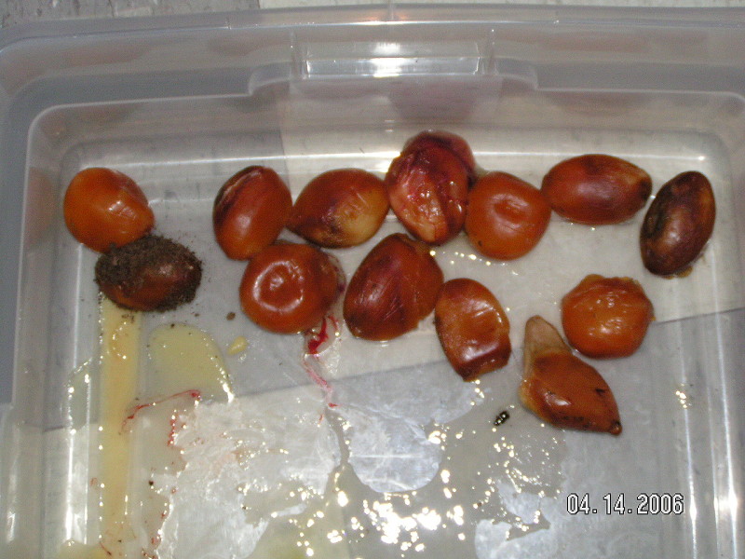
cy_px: 280
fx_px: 1765
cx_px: 372
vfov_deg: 18.0
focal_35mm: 82
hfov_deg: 23.8
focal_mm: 12.6
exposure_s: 1/100
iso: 200
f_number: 3.2
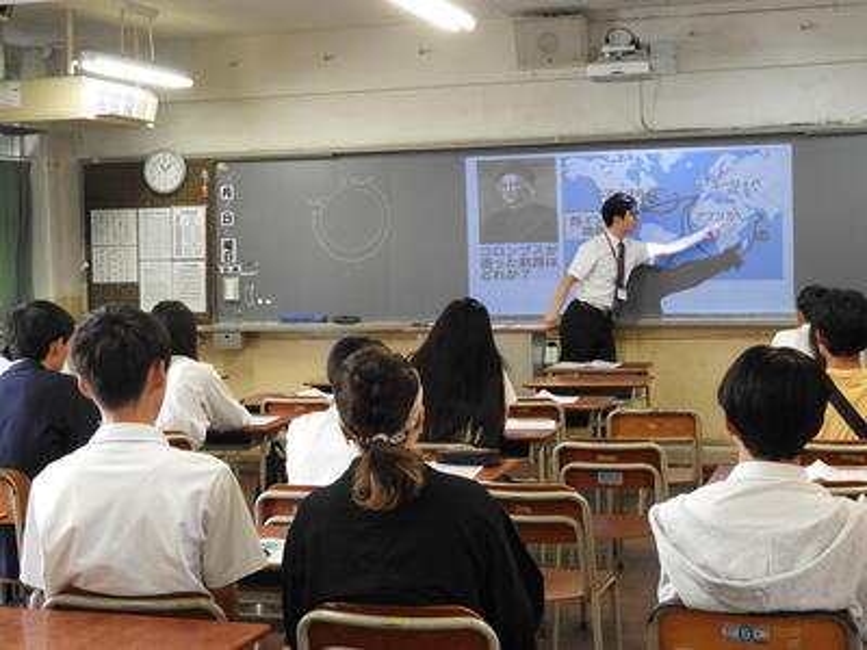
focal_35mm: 60
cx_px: 434
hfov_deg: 32.2
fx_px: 1503
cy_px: 325
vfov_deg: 24.4
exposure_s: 1/30
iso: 400
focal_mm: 10.7
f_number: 4.2
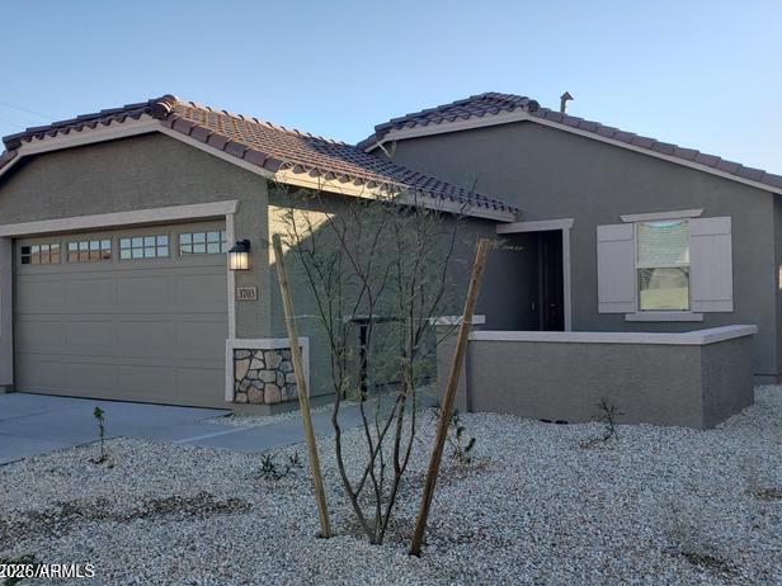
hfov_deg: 65.3
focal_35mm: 27
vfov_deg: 51.4
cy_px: 294
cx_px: 396
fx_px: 610
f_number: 2.4
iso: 50
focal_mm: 4.3
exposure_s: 1/653
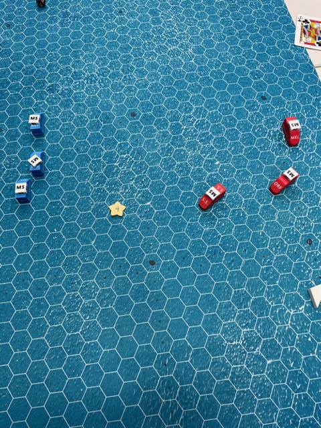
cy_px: 214
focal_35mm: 26
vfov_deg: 67.3
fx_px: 321
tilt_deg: -67.2
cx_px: 160
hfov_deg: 53.1
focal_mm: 4.2
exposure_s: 1/60
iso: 80
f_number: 1.6
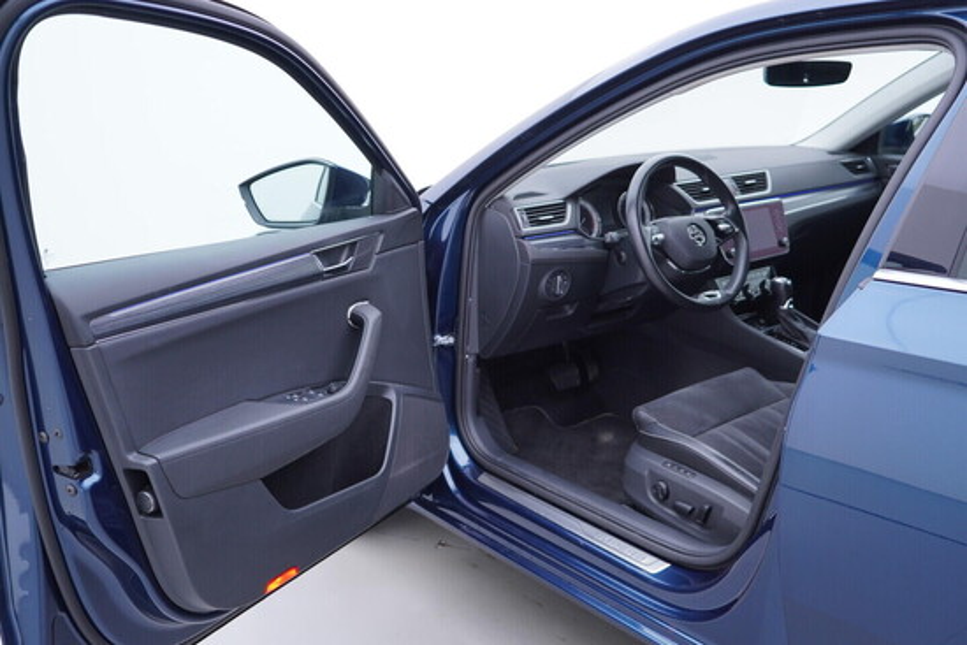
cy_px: 322
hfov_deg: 53.1
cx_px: 484
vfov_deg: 36.9
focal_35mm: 36
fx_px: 967
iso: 125
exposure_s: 1/40
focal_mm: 24
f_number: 2.8
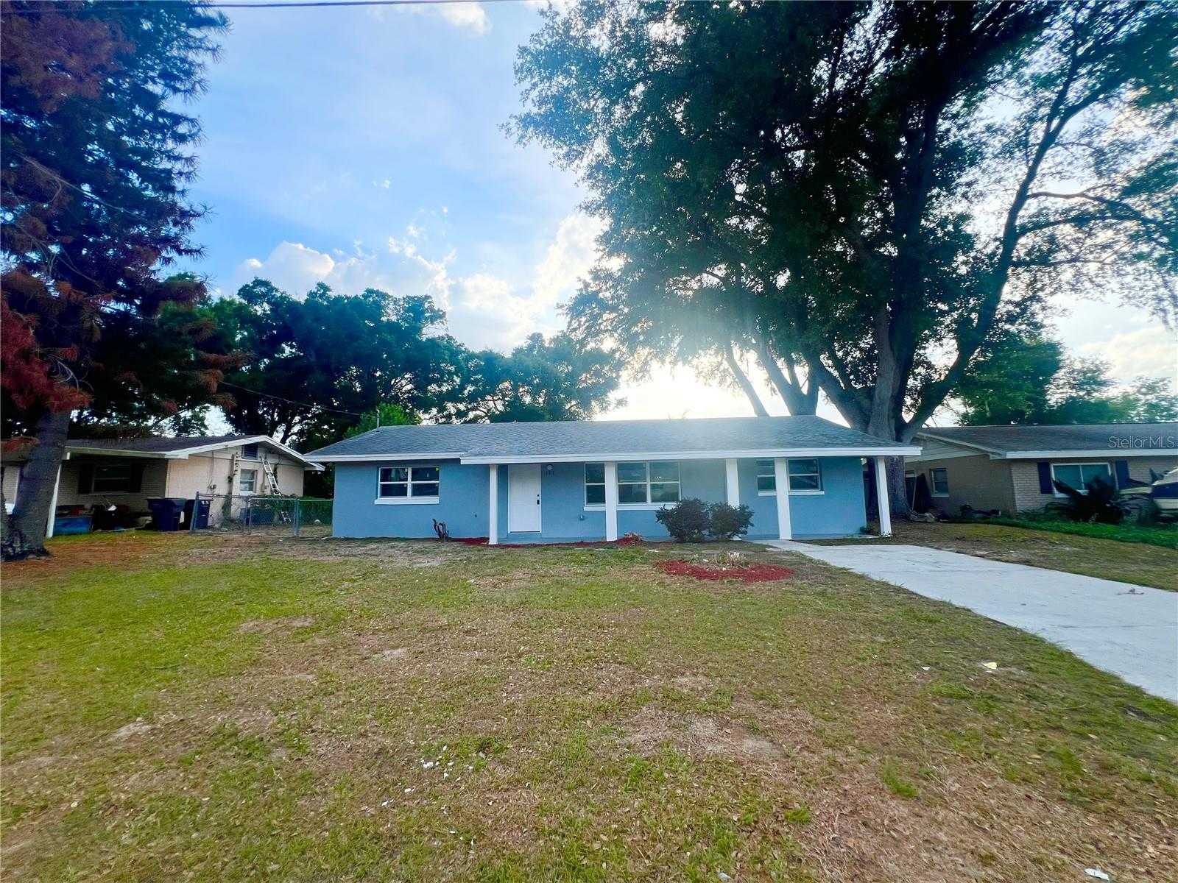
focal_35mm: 13
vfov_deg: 89.9
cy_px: 442
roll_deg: -0.6
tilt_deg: +5.5
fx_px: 442
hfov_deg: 106.2
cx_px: 589
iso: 32
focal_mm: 1.57
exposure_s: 1/834
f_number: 1.8
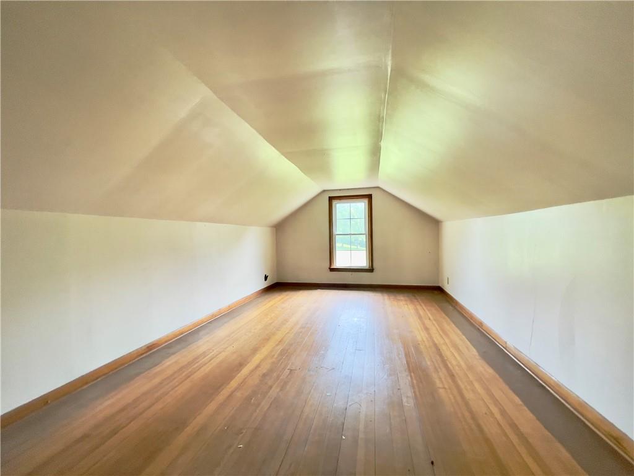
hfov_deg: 106.2
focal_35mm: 13
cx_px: 317
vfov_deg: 89.9
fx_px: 238
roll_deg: +0.4
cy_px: 238
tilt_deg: +1.2
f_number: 2.4
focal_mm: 1.54
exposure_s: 1/99
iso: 160
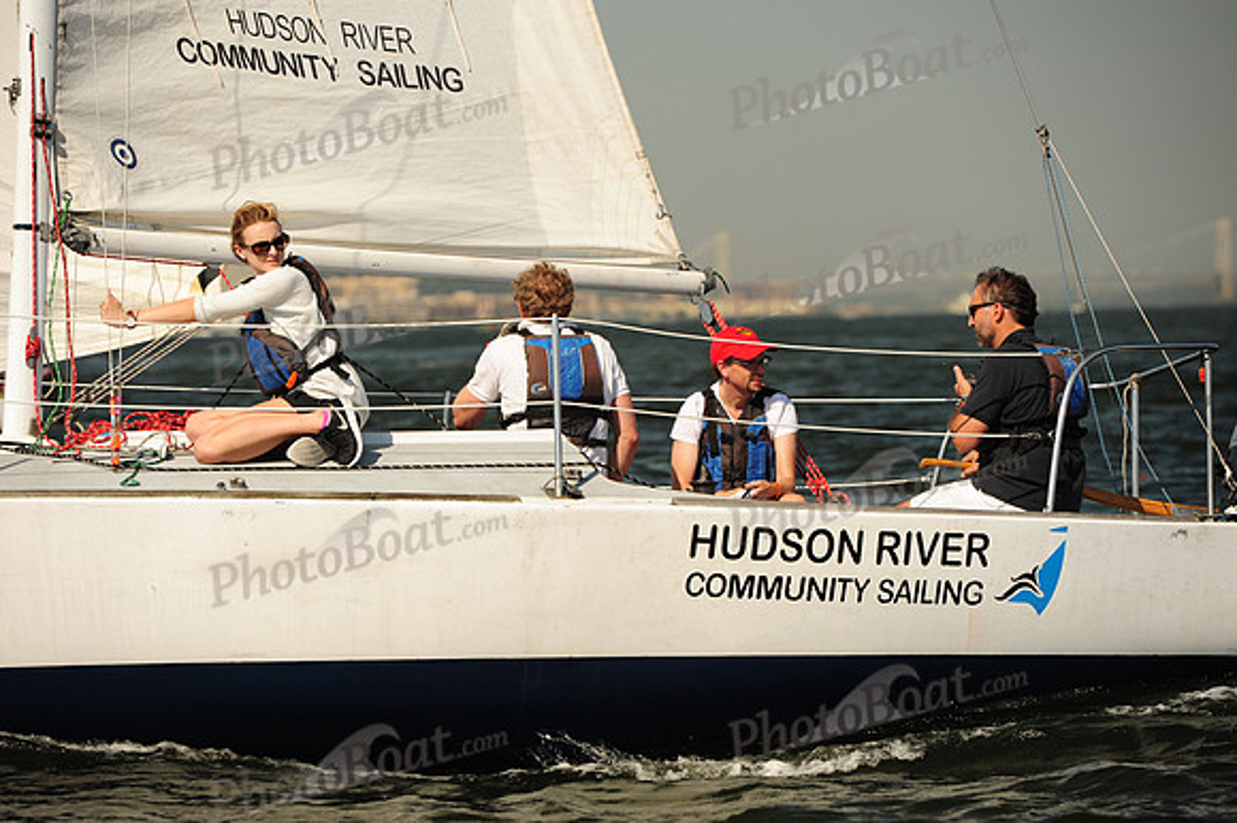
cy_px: 412
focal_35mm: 160
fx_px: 5494
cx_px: 618
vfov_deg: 8.6
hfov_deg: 12.8
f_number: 5
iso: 320
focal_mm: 160
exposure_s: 1/1250
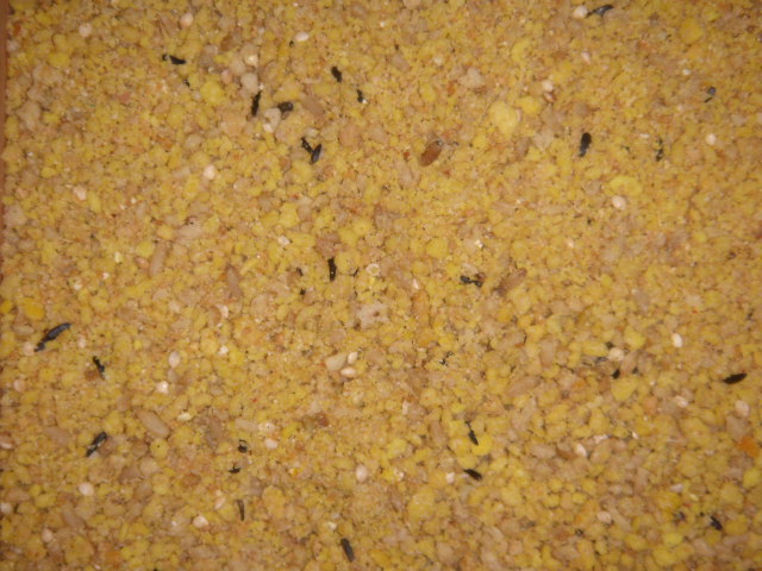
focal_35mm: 80
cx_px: 381
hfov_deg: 24.4
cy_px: 286
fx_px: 1761
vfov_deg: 18.4
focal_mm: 13.2
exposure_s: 1/125
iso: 64
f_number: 4
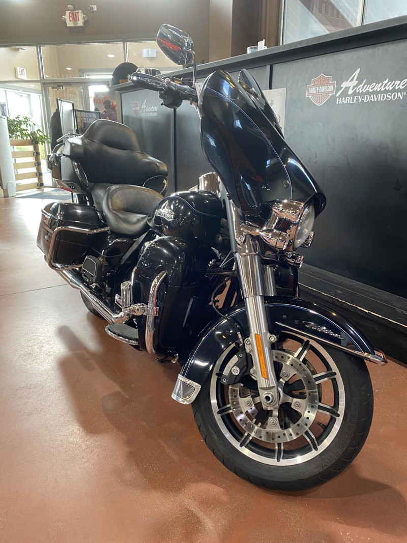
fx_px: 408
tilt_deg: -18.3
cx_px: 204
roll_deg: +0.5
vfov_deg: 67.3
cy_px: 272
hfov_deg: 53.1
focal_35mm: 26
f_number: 1.8
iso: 125
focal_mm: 4.25
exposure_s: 1/60
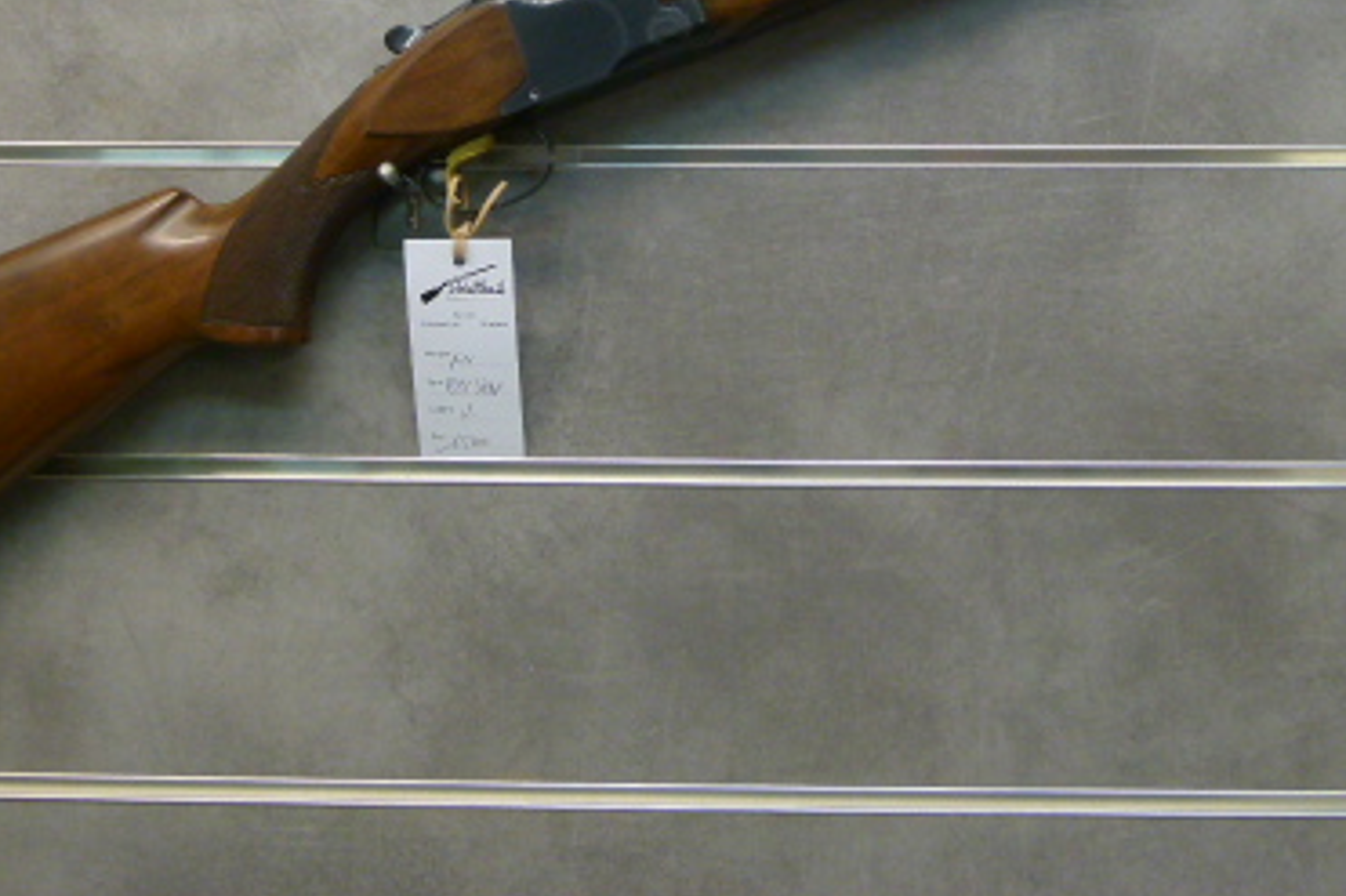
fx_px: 2280
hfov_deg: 32.6
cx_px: 892
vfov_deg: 21.6
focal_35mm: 61
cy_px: 44
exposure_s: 1/60
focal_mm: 6.2
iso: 160
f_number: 3
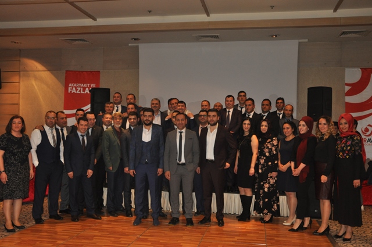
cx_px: 186
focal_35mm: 40
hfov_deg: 48.0
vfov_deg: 32.9
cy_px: 124
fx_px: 418
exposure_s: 1/60
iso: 800
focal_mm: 27
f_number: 3.8
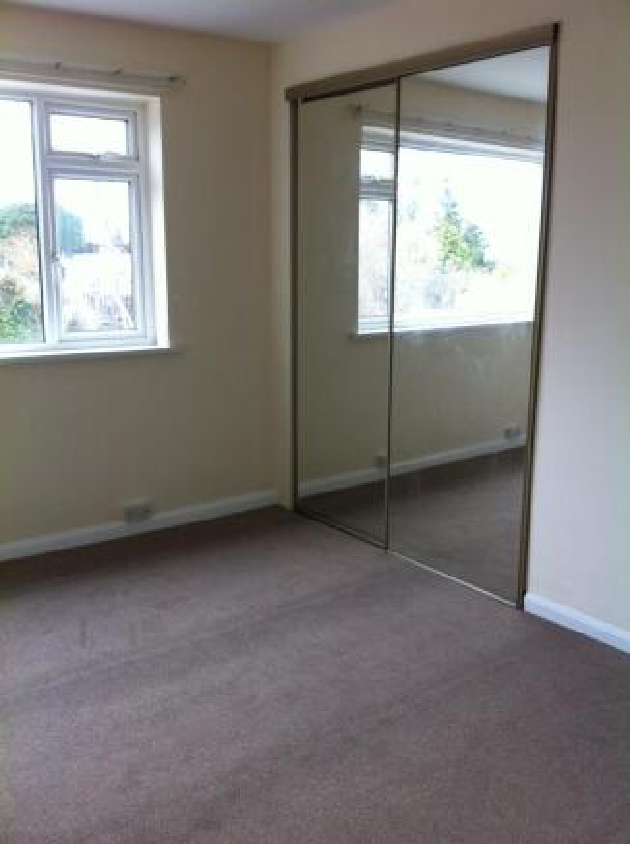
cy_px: 422
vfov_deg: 52.7
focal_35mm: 35
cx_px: 315
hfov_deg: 40.6
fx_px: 852
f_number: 2.8
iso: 100
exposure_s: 1/60
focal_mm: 3.85
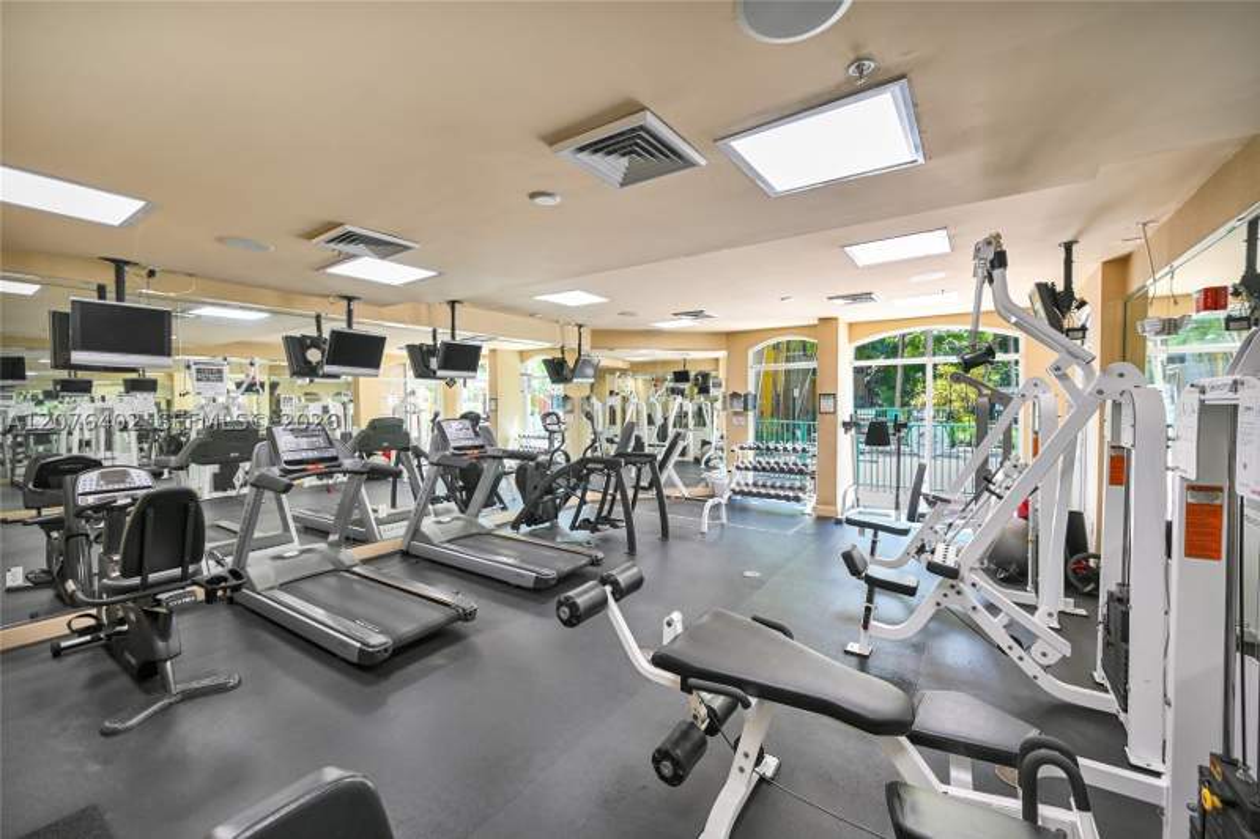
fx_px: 490
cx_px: 630
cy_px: 420
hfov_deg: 104.3
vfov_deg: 81.2
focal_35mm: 14
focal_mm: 14
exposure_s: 1/60
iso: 100
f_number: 4
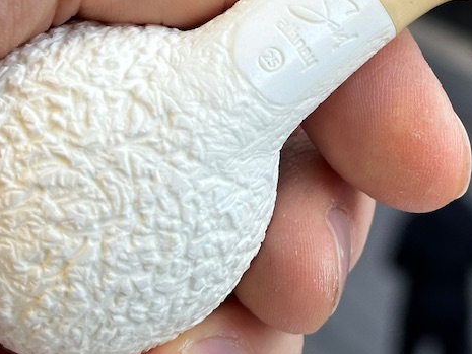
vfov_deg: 11.1
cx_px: 388
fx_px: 1800
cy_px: -33
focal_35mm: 132
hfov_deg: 14.8
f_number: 1.78
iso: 50
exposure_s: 1/100
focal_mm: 6.86
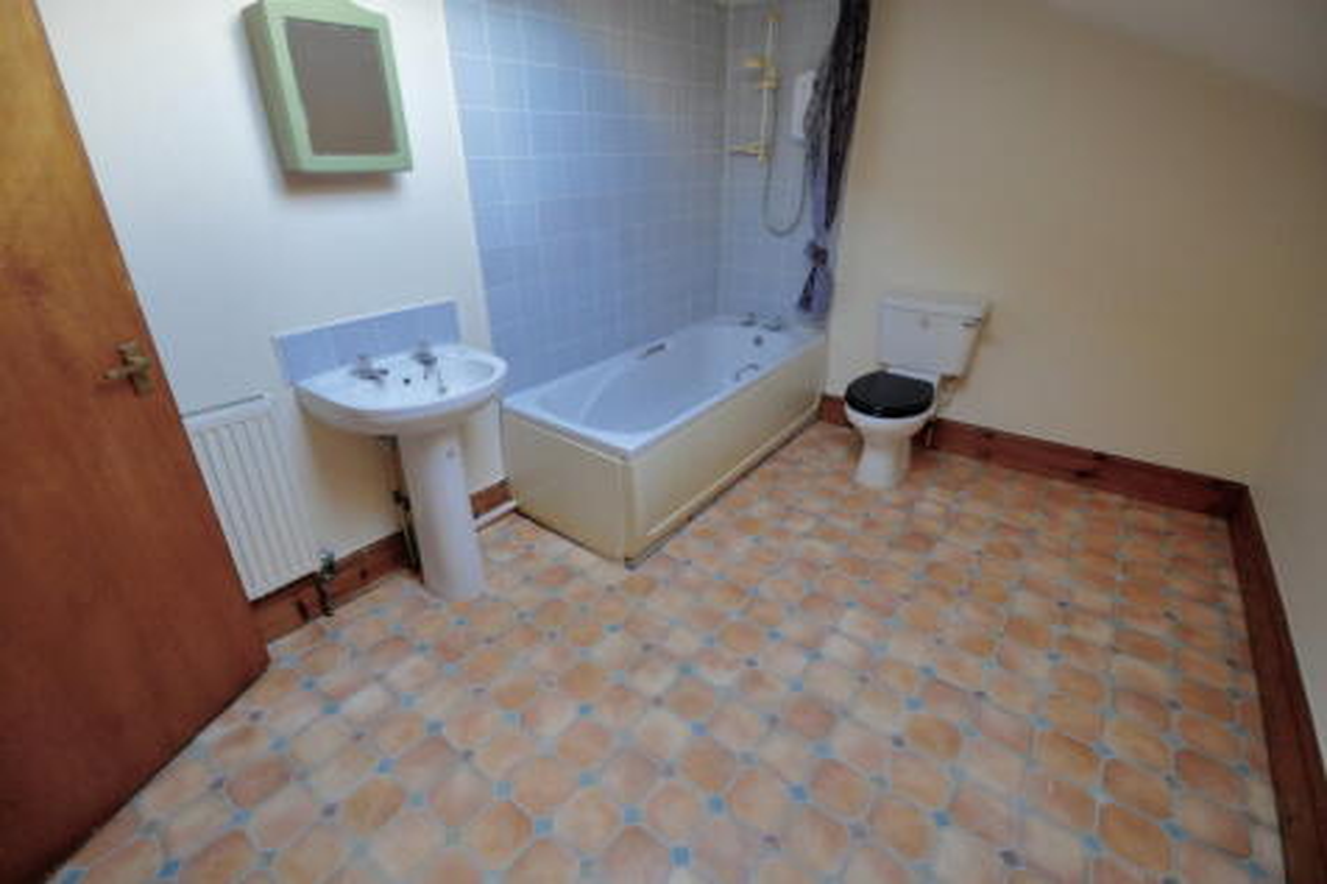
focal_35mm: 15
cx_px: 664
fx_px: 553
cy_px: 442
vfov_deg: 77.3
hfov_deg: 100.4
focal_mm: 10
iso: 800
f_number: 3.5
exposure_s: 1/50
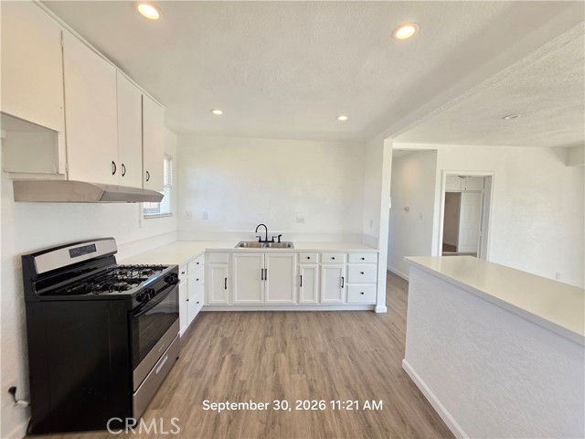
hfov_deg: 106.2
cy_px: 220
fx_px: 220
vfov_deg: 89.9
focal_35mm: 13
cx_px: 292
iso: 64
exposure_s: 1/120
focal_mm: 2.2
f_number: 1.9
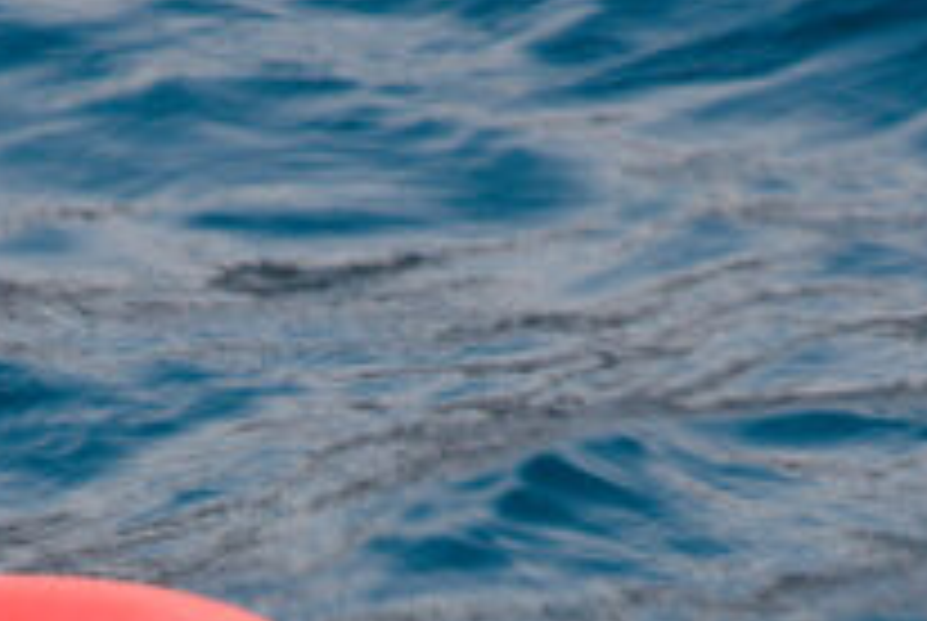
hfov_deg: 3.5
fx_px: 15081
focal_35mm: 585
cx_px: 369
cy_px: 727
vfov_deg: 2.4
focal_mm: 105
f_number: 7.1
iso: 125
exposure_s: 1/30
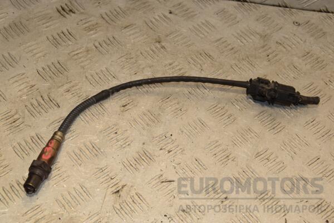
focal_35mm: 68
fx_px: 626
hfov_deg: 29.9
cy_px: 112
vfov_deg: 20.2
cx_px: 167
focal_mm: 45
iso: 800
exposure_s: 1/200
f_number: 10
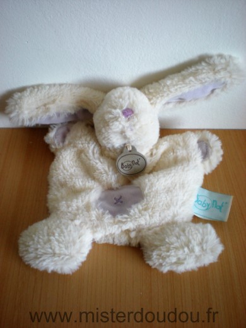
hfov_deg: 37.7
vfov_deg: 49.0
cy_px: 164
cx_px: 123
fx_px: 360
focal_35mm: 38
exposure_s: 1/56.2
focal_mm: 6.3
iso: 149
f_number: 3.1
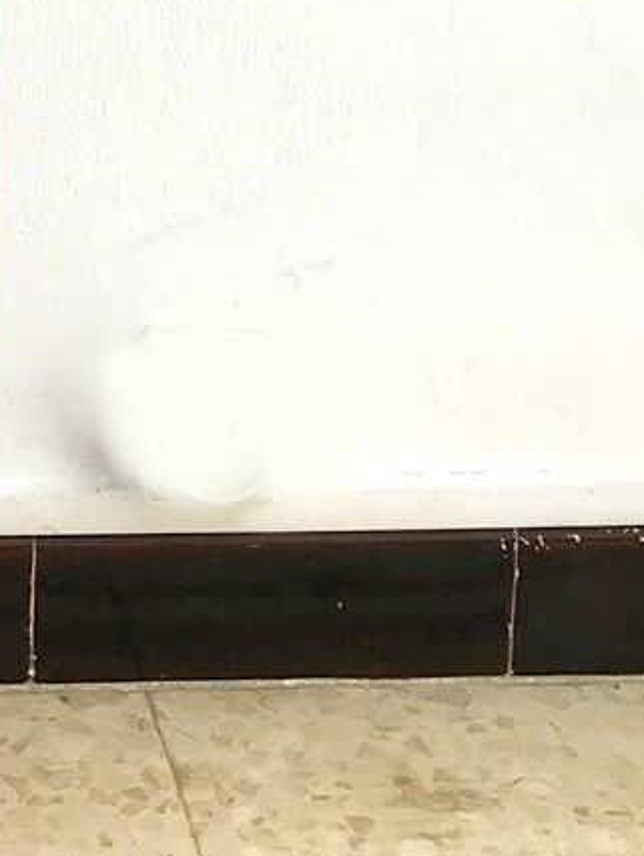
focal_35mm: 131
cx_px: -469
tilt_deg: -12.0
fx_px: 3245
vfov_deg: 13.9
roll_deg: +1.0
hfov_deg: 10.7
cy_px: -525
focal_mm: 3.99
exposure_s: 1/100
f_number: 1.8
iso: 20
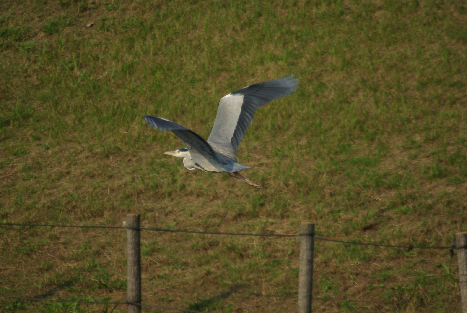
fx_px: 5845
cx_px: 234
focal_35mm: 450
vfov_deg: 3.1
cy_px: 156
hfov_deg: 4.6
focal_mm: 300
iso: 100
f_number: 5.6
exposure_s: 1/500
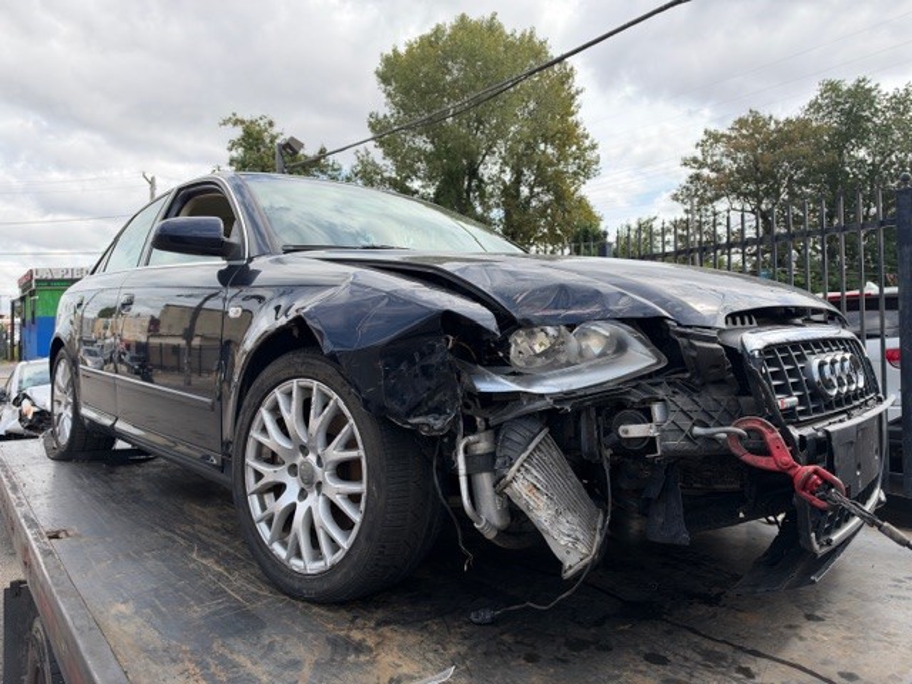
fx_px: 632
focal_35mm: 24
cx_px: 456
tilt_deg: +1.3
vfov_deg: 56.8
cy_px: 342
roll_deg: +2.6
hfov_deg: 71.6
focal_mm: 6.93
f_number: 1.8
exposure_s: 1/1838
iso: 64
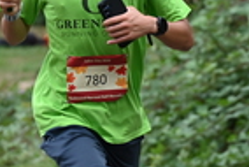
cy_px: 13
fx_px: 5352
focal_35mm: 773
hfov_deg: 2.7
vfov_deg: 1.8
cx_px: 275
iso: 1000
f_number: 6.3
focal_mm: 200
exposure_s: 1/250
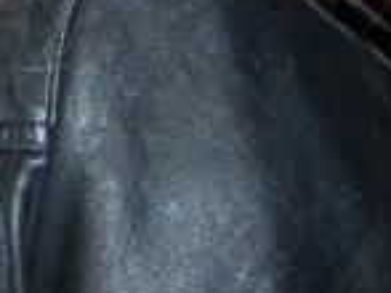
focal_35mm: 316
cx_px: -798
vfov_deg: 4.7
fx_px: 3566
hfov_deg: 5.8
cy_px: -160
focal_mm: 28
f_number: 5.6
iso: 400
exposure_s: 1/80
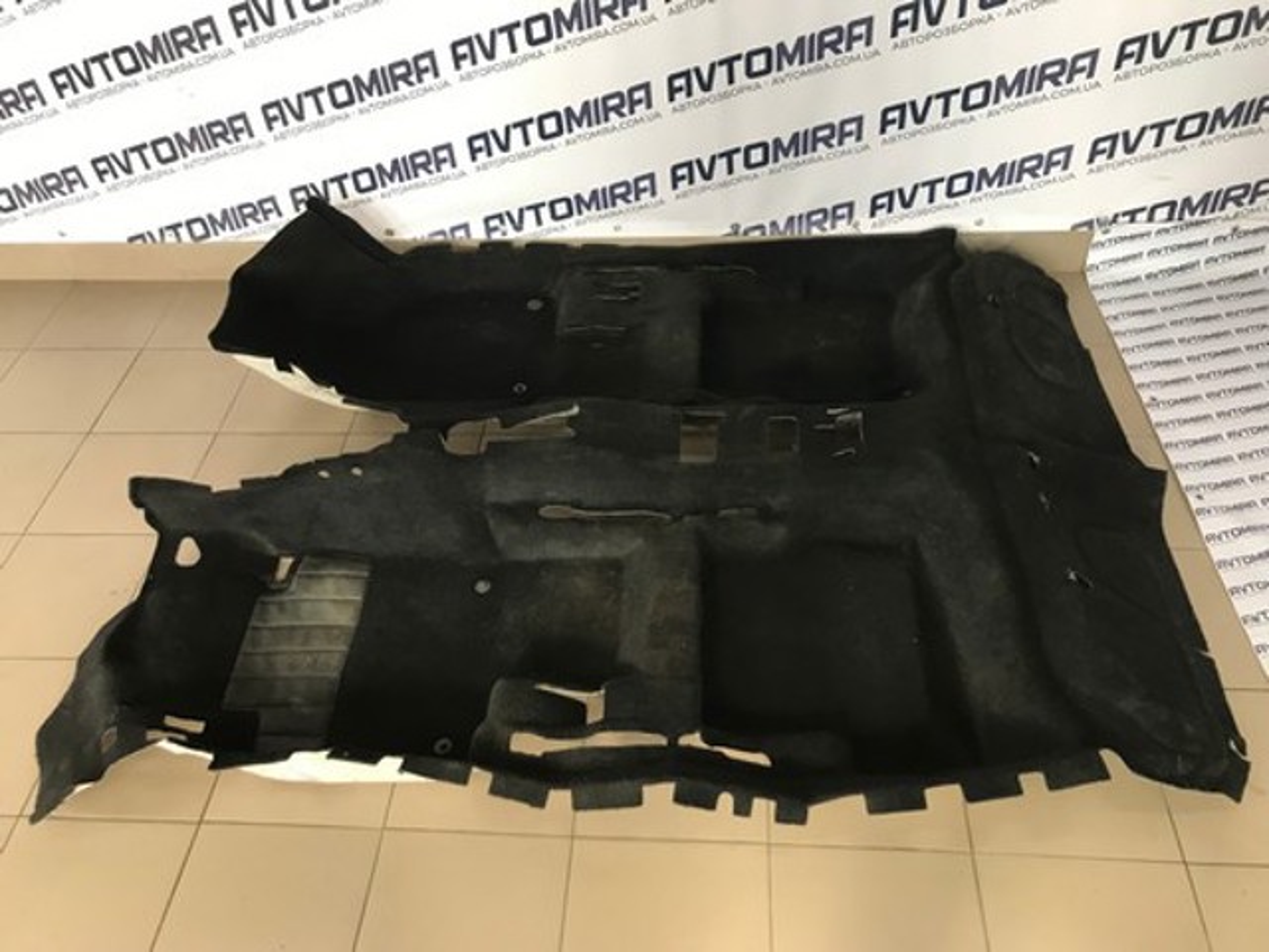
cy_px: 476
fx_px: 1026
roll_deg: +4.9
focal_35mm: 28
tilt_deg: -44.7
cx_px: 634
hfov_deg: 63.4
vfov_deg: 49.7
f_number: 1.8
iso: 32
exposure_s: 1/33
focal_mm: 3.99
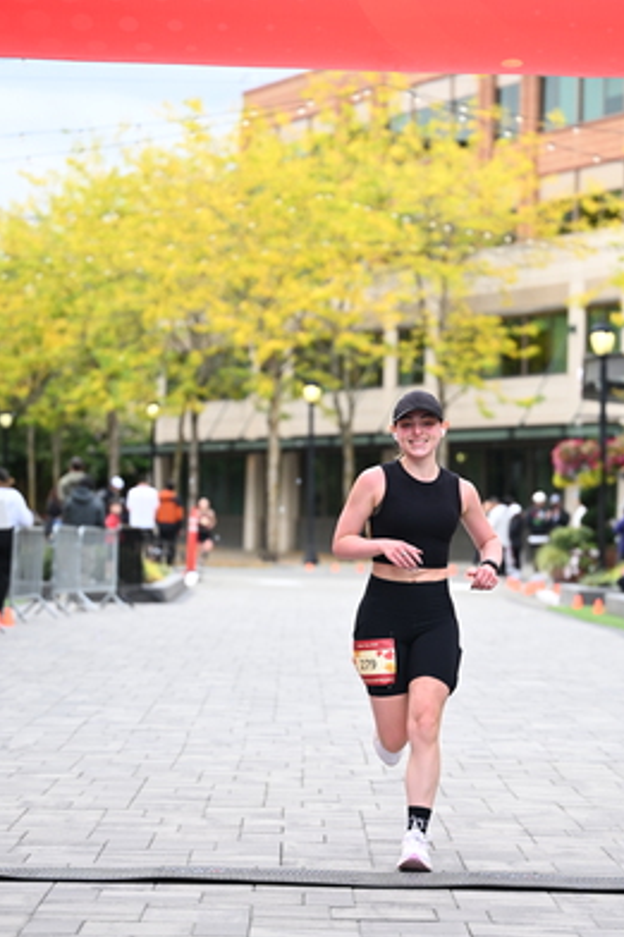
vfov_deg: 17.4
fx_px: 3070
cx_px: 400
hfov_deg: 11.6
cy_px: 504
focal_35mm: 118
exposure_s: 1/2000
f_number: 2.8
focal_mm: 84
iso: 640
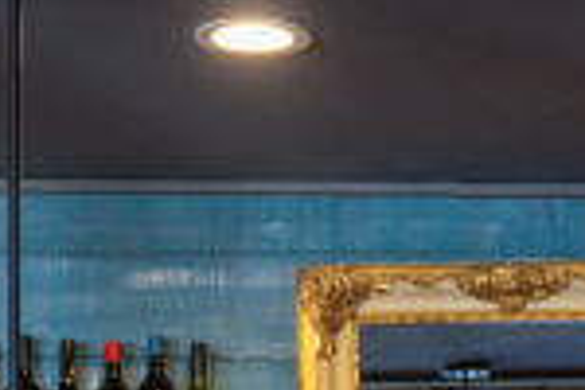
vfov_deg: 8.5
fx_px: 2593
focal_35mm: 160
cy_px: 542
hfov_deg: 12.7
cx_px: 581
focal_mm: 26.6
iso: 500
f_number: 2.8
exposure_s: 1/80
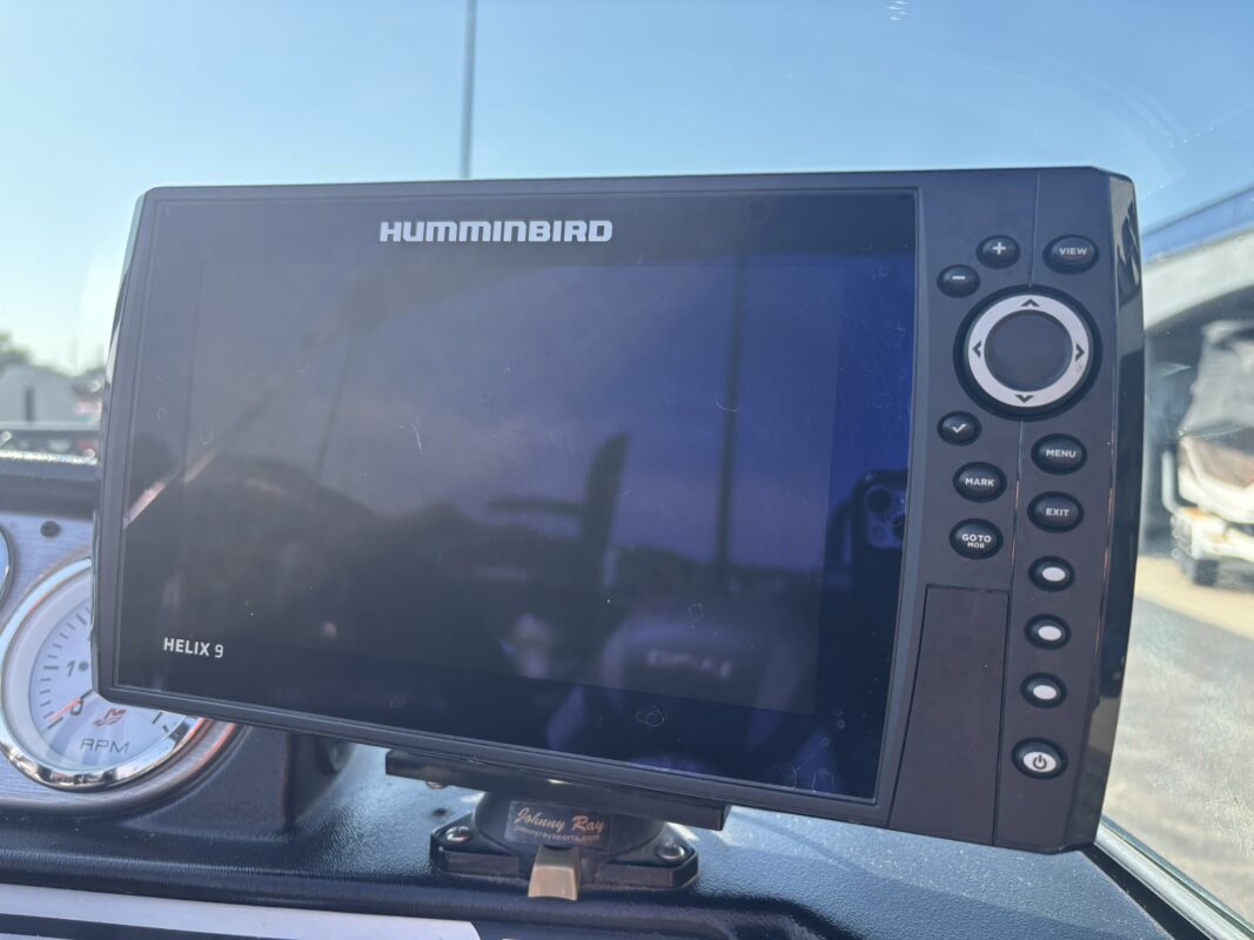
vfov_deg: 53.1
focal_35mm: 26
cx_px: 627
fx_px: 942
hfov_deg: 67.3
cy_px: 470
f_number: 1.6
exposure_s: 1/591
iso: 50
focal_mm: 5.96
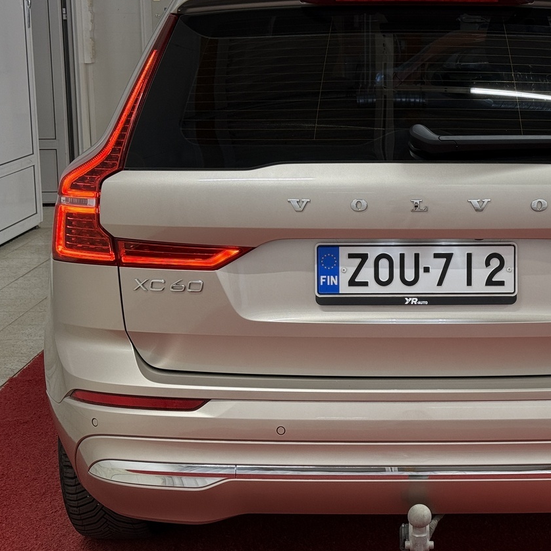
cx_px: 420
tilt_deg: -9.7
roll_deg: +0.0
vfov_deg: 23.7
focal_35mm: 73
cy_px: 251
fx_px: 1315
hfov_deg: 23.4
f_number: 1.78
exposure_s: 1/110
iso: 100
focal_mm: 6.76
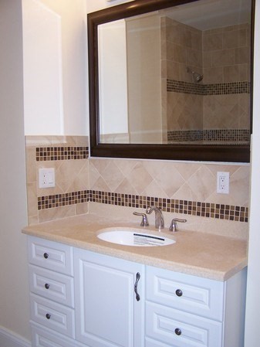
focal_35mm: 38
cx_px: 130
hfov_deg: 37.7
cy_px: 174
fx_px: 380
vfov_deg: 49.0
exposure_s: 1/60
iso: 140
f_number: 2.8
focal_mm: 6.3
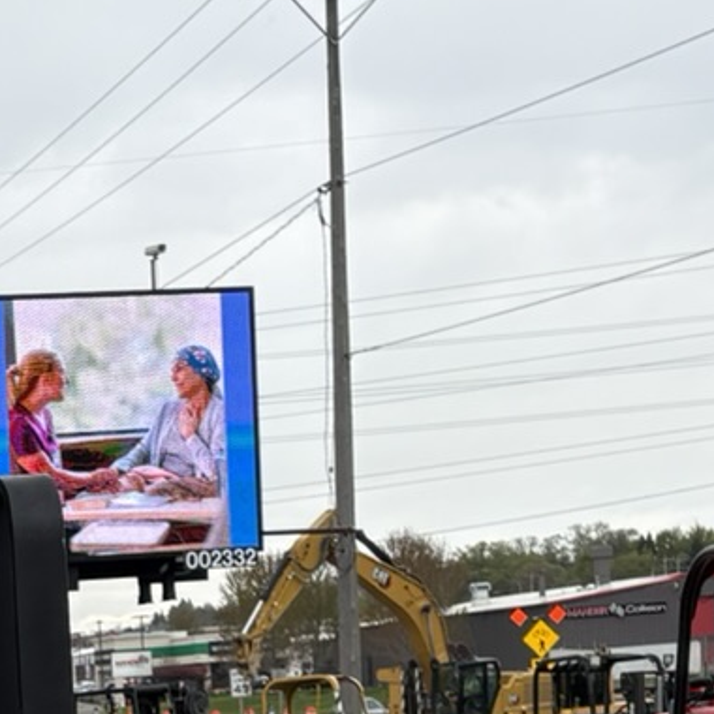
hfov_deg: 13.6
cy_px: 992
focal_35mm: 124
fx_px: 2894
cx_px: -212
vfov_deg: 13.4
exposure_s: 1/1848
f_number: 1.6
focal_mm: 5.96
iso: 50
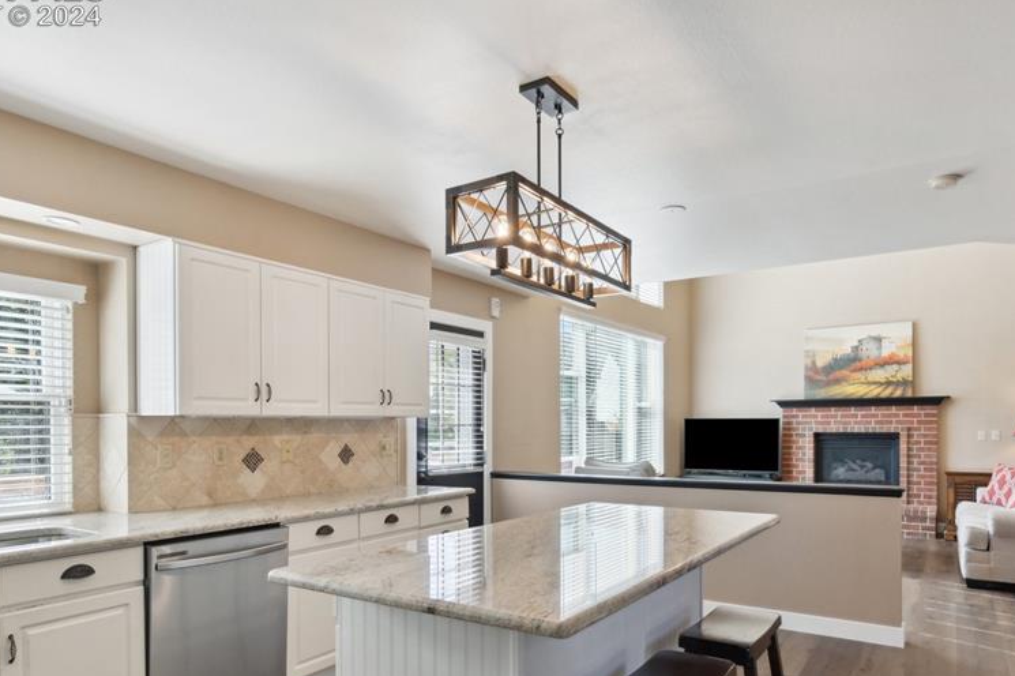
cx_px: 531
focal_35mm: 22
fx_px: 620
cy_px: 416
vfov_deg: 56.6
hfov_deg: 78.6
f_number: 8
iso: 640
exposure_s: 1/125
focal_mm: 16
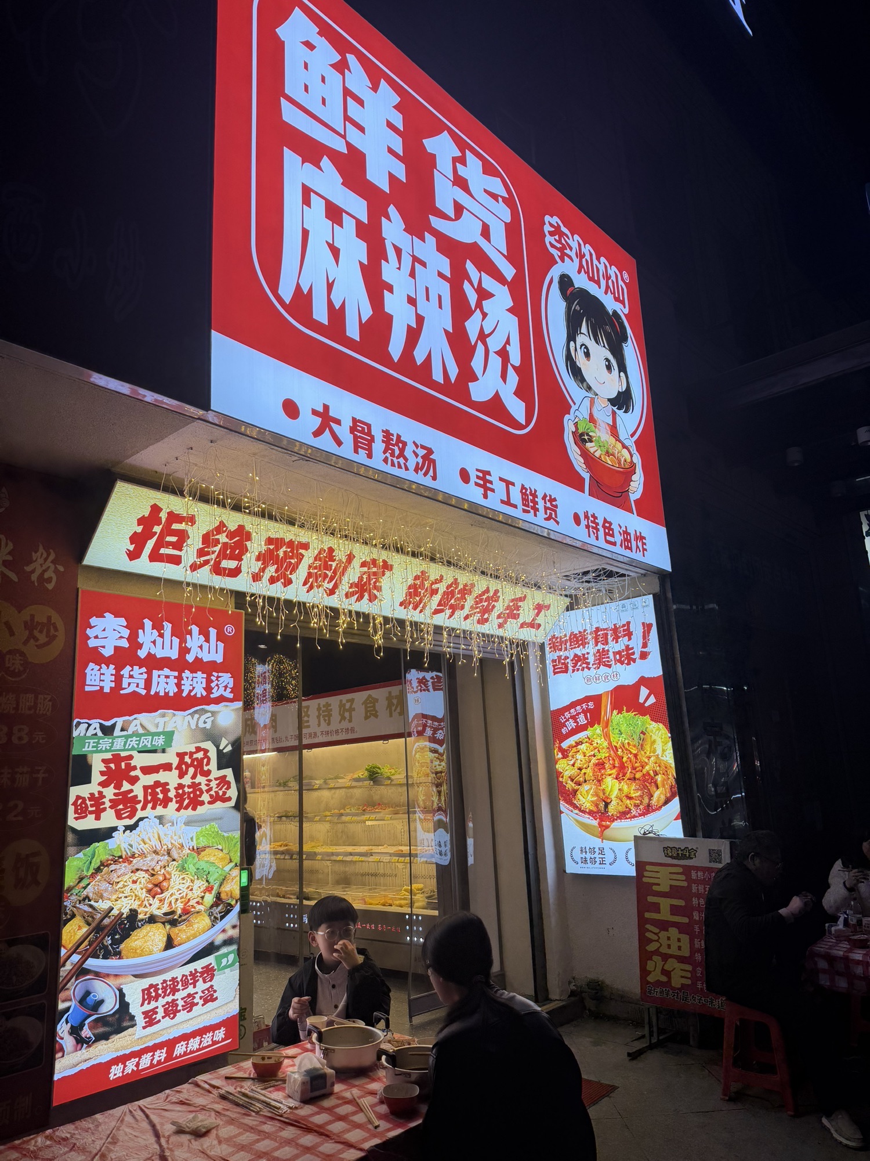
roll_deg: +1.8
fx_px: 804
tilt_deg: +14.7
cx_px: 435
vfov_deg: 71.6
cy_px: 580
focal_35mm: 24
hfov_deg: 56.8
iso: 64
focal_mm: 6.76
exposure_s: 1/187
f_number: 1.78
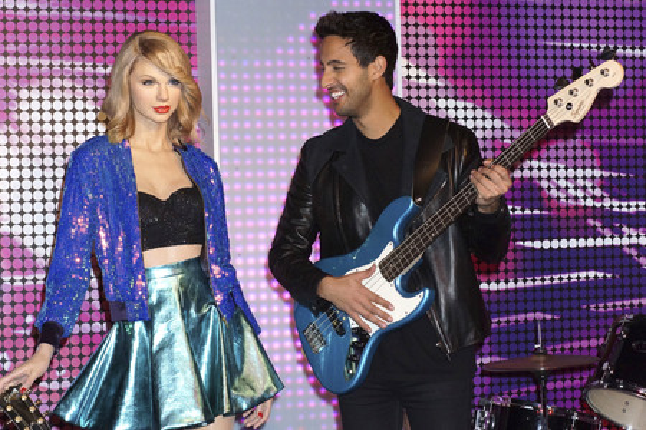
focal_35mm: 105
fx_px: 1884
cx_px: 323
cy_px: 215
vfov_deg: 13.0
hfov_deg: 19.5
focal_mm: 50
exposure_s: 1/200
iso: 1000
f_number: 8
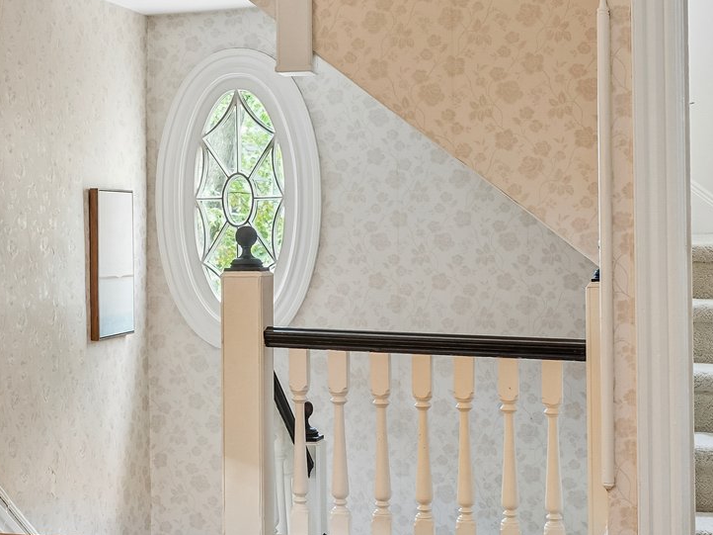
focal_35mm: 62
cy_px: 232
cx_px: 258
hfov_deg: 31.2
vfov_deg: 23.8
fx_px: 1269
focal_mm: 22.6
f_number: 5.6
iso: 400
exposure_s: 1/15
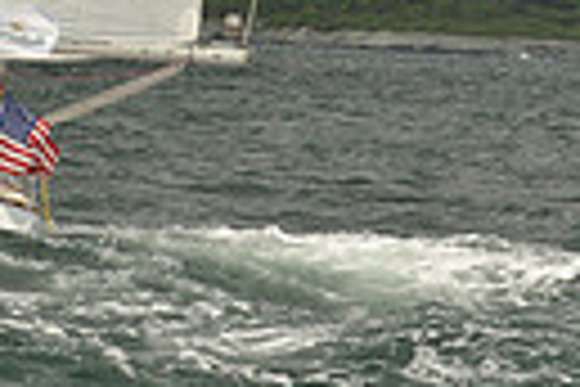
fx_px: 5413
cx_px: -263
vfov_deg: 4.0
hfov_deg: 6.1
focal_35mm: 336
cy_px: -814
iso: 400
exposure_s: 1/800
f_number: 6.3
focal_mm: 75
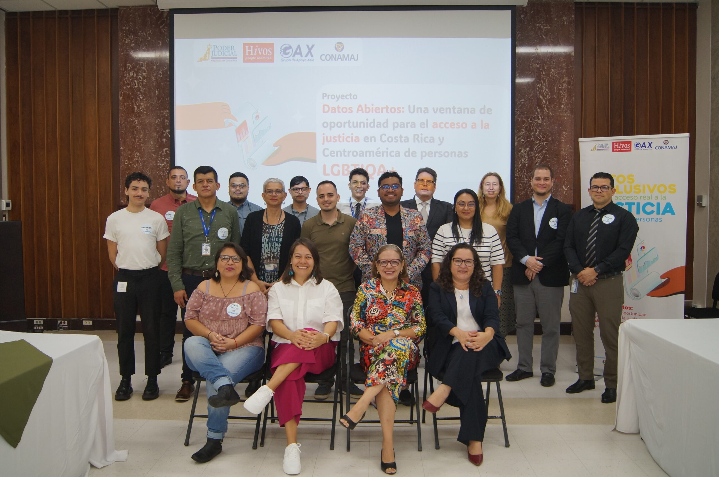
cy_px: 238
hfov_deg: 62.0
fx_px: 598
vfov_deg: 43.5
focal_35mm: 30
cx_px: 360
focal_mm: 20
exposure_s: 1/60
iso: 400
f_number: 4
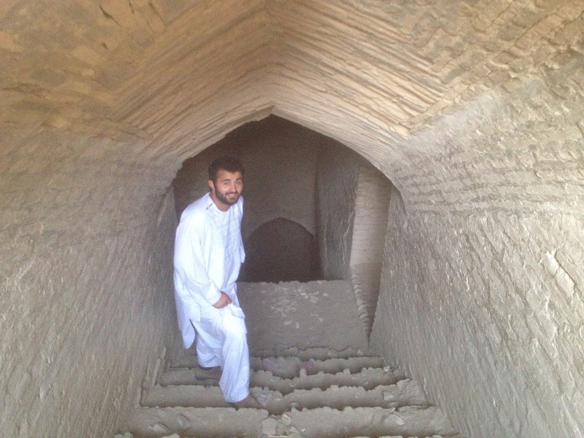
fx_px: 590
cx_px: 292
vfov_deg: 40.7
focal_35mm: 35
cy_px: 219
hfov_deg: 52.6
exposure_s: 1/20
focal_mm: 4.28
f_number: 2.4
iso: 400
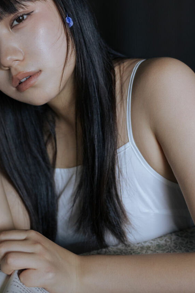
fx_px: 528
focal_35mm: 65
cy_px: 62
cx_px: 25
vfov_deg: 30.3
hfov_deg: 20.5
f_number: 2.8
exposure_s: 1/200
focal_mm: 35
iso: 800
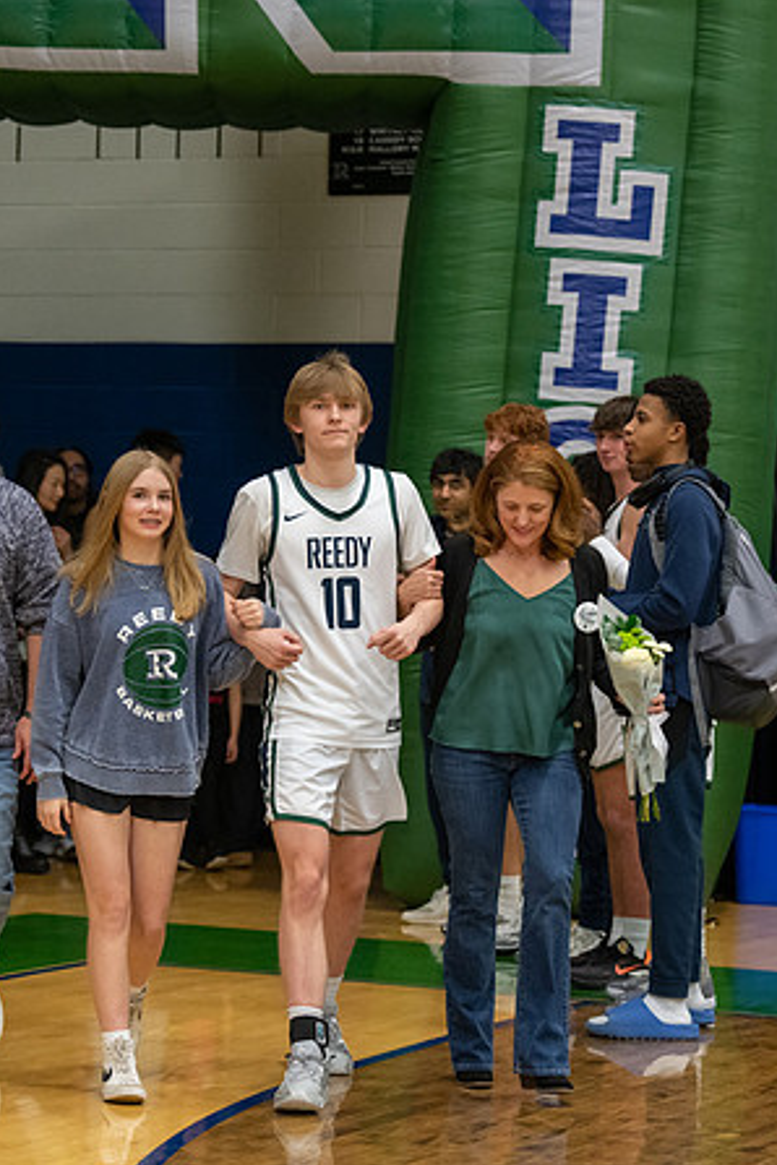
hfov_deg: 11.8
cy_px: 641
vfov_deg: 17.6
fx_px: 3755
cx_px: 208
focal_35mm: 116
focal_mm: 70
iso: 4000
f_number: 2.8
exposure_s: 1/320
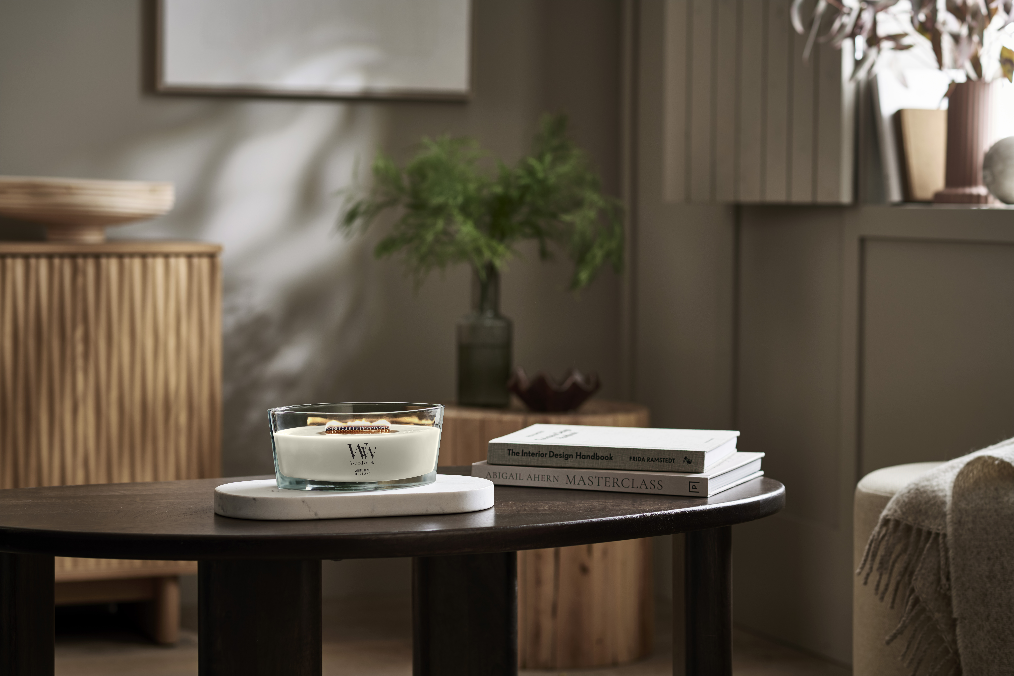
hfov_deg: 23.9
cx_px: 507
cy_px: 338
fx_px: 2394
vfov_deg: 16.1
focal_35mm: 85
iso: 100
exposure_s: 1/3
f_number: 3.5
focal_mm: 85
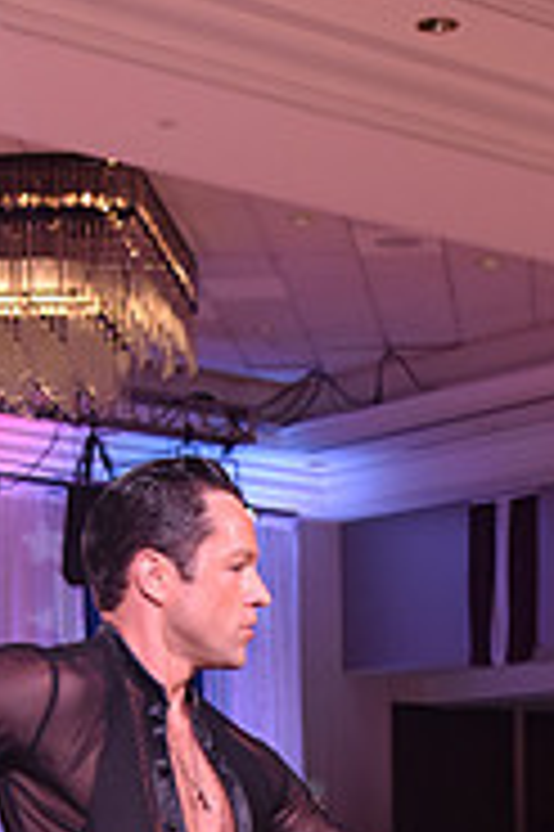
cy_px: 1012
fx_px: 2544
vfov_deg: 17.7
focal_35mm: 110
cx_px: 462
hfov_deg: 12.4
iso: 1250
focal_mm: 35
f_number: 4.5
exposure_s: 1/250
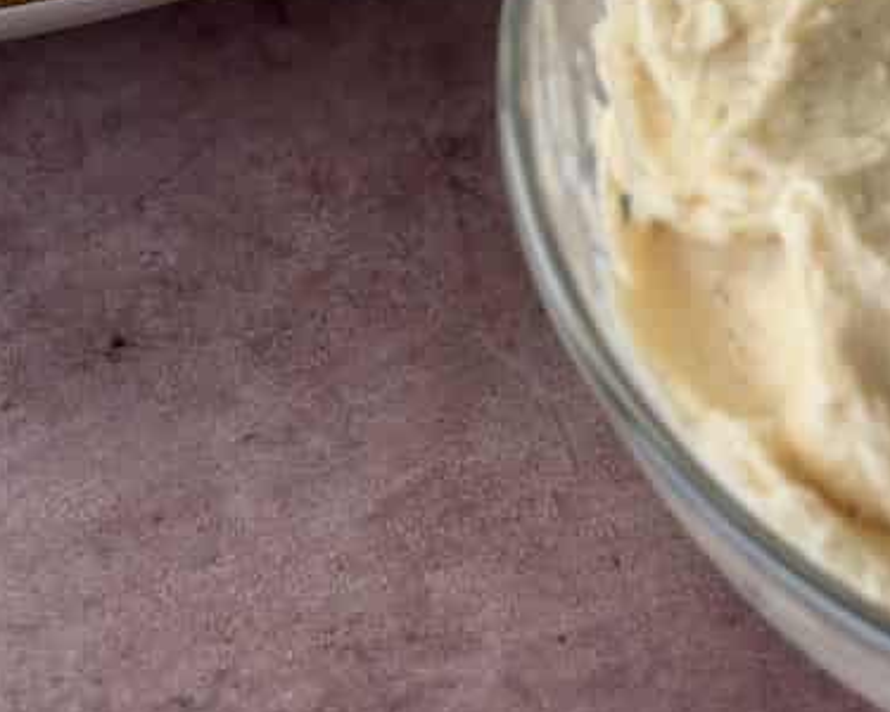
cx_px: 615
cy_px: -218
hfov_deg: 12.8
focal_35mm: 150
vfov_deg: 10.1
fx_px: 3951
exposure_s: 1/120
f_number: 1.8
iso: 64
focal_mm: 6.8
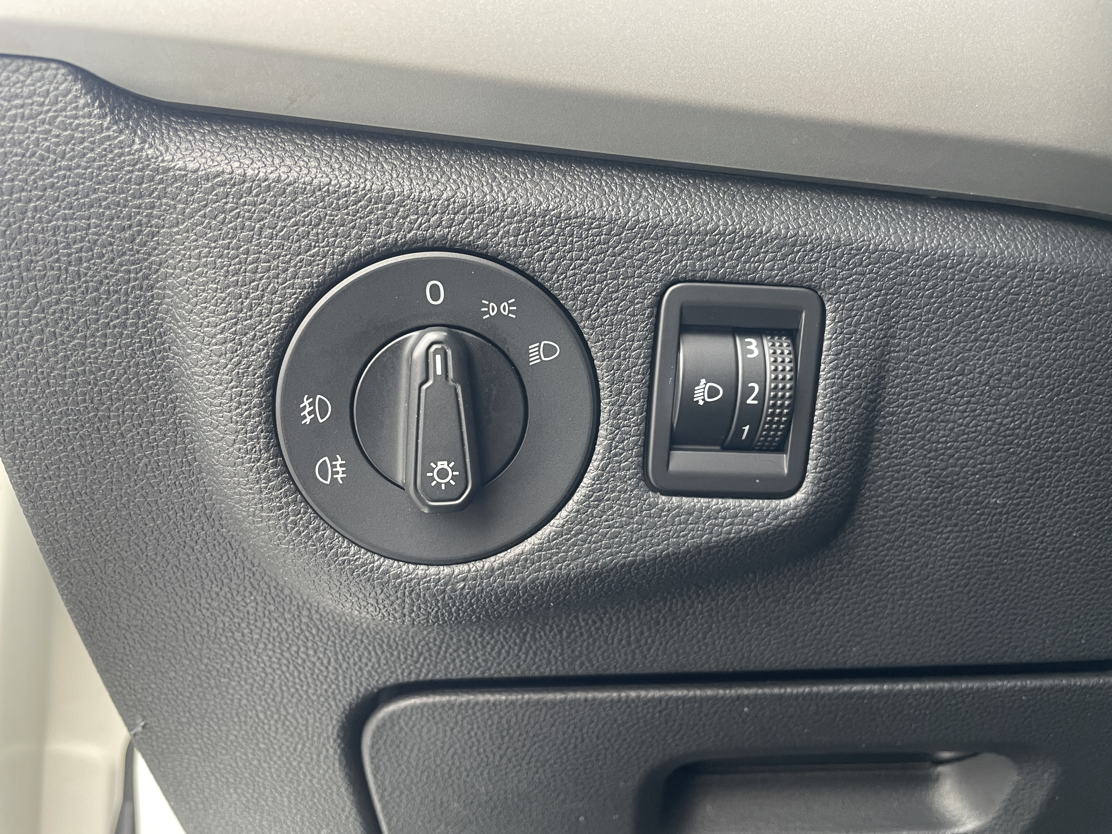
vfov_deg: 53.1
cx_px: 556
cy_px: 417
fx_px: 835
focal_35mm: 26
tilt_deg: +7.4
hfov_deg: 67.3
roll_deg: +2.4
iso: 125
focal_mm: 4.2
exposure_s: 1/60
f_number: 1.6
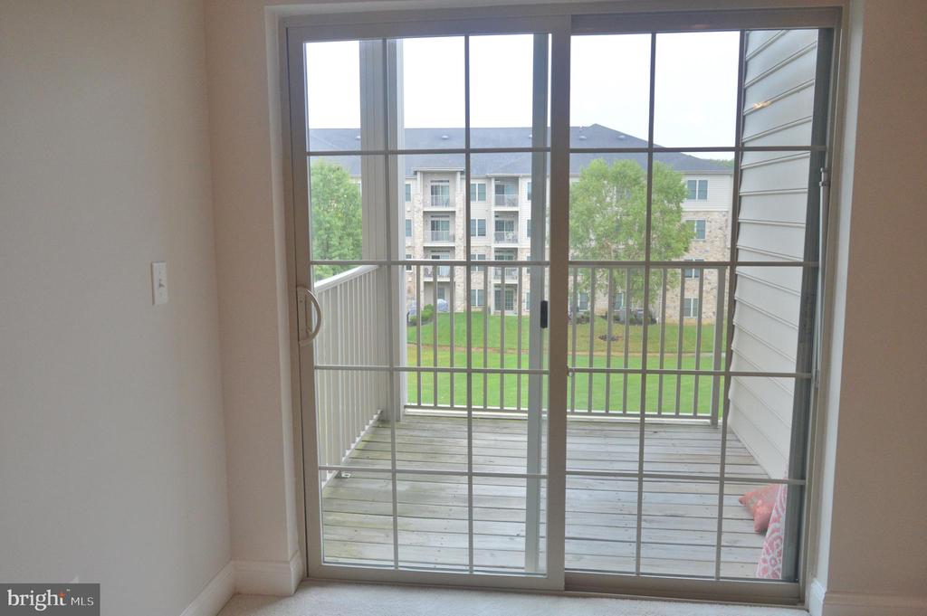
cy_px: 308
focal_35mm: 27
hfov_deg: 67.4
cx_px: 464
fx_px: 695
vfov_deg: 47.9
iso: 800
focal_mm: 18
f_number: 5.6
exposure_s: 1/125
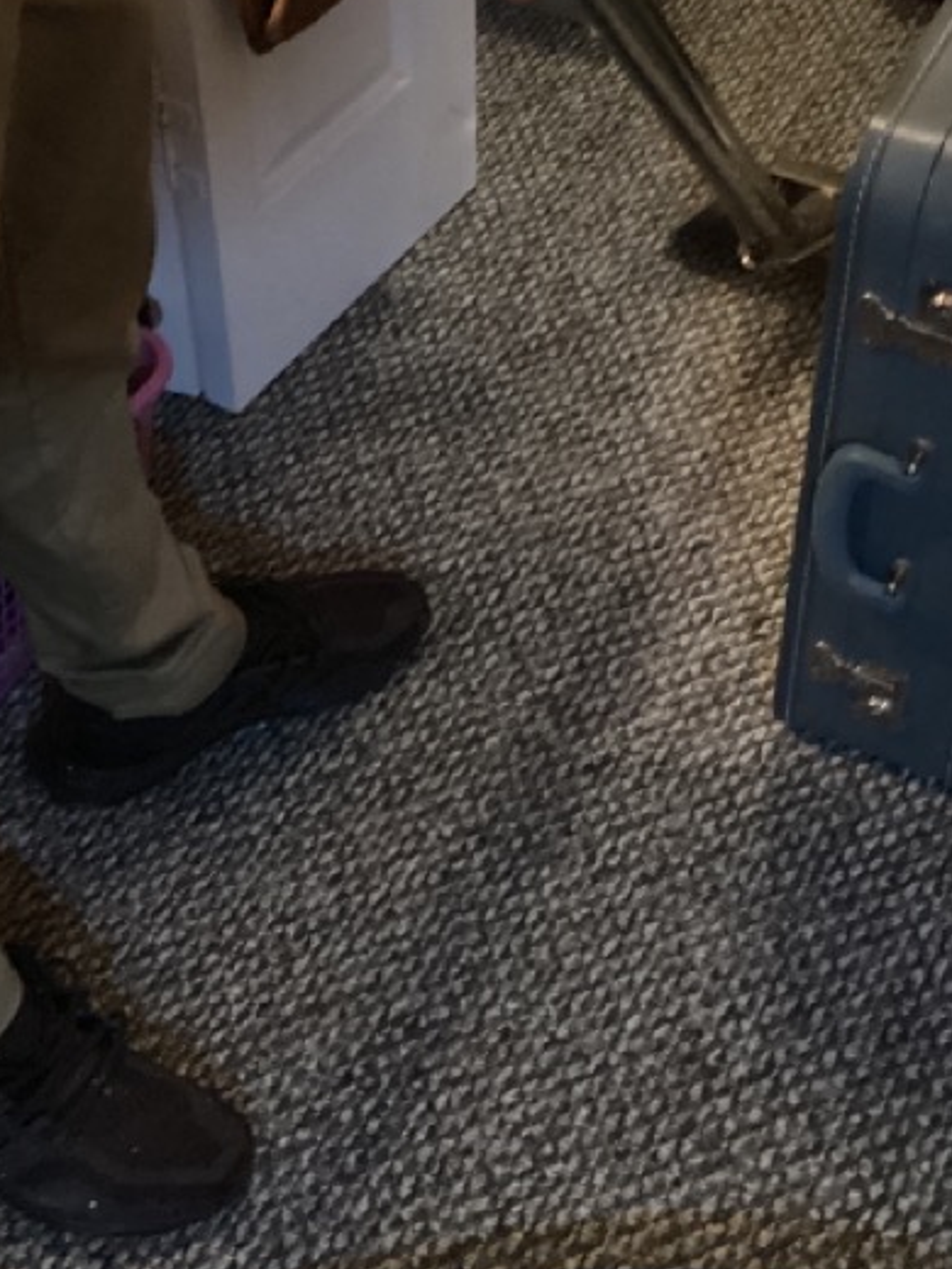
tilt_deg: -46.2
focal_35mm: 61
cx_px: 378
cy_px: 512
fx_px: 2237
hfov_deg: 24.0
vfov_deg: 31.6
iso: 400
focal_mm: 3.3
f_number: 2.4
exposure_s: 1/33
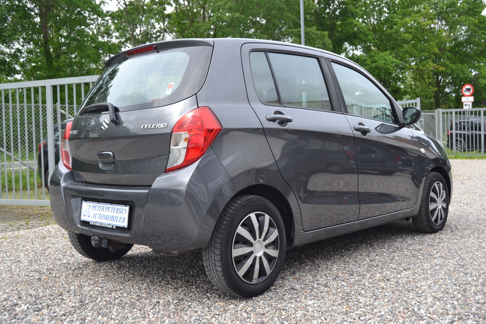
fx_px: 486
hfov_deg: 53.1
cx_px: 243
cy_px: 162
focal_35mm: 36
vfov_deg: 36.9
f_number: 5.6
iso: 100
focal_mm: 24
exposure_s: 1/160
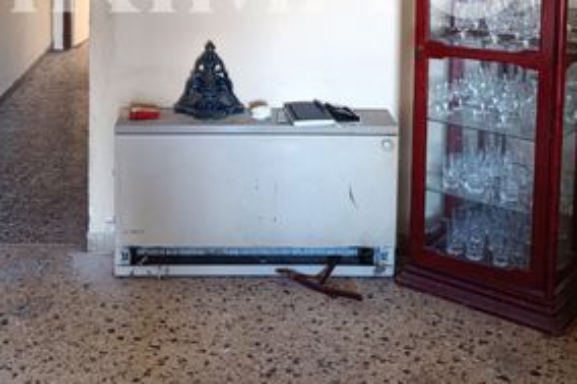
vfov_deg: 23.6
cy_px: -33
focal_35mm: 54
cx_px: 258
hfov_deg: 36.9
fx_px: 865
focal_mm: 6.14
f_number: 1.6
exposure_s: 1/25
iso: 1250
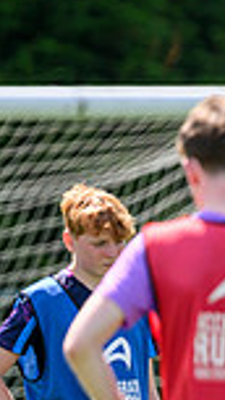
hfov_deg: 0.7
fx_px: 19038
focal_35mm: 1794
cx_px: 702
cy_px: 410
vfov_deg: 1.2
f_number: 3.2
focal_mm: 400
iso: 250
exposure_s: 1/1600
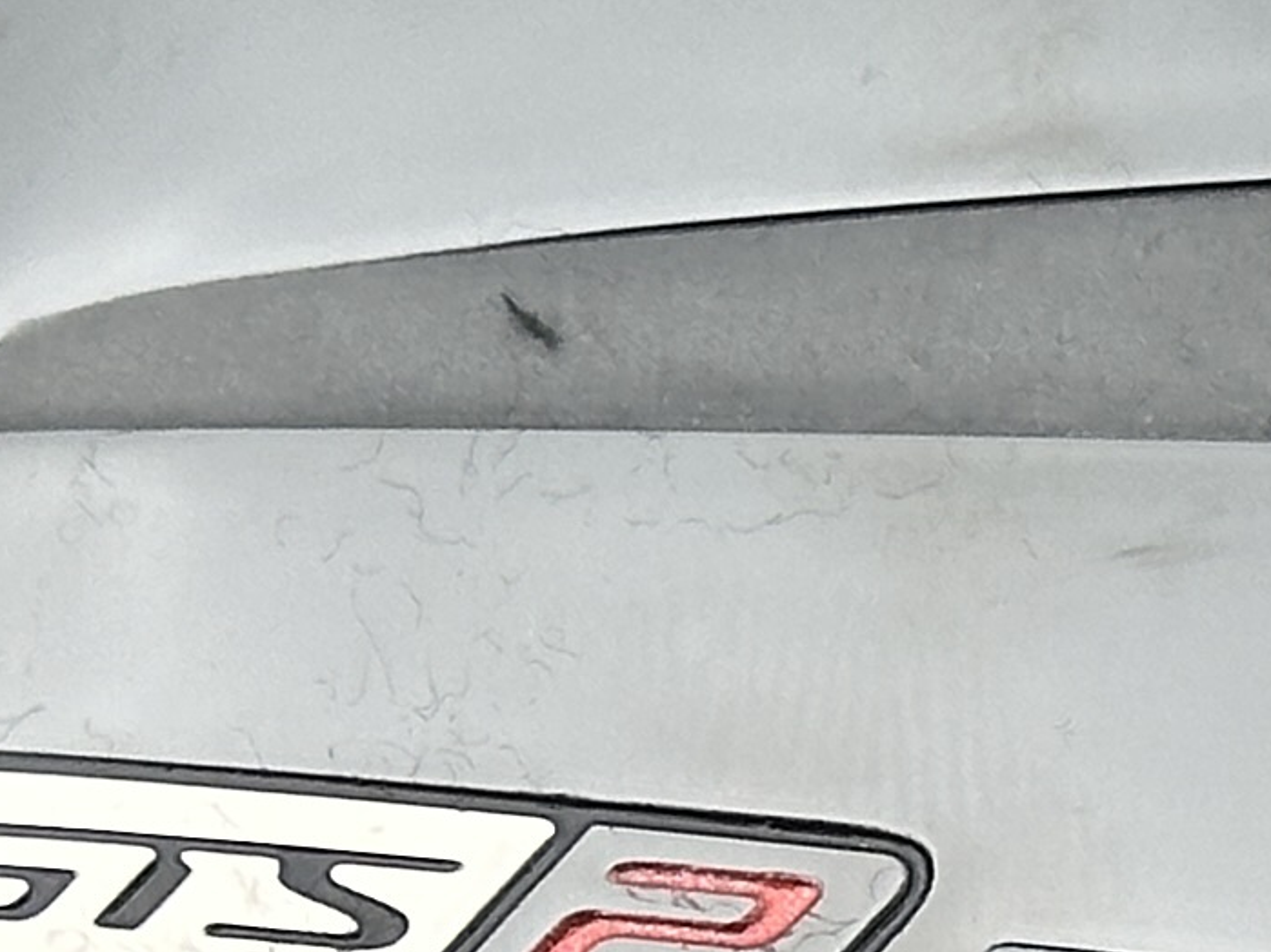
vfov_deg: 5.3
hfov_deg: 7.1
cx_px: 1287
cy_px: 1344
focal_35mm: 277
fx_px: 10169
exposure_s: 1/252
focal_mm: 6.86
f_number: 1.78
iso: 64
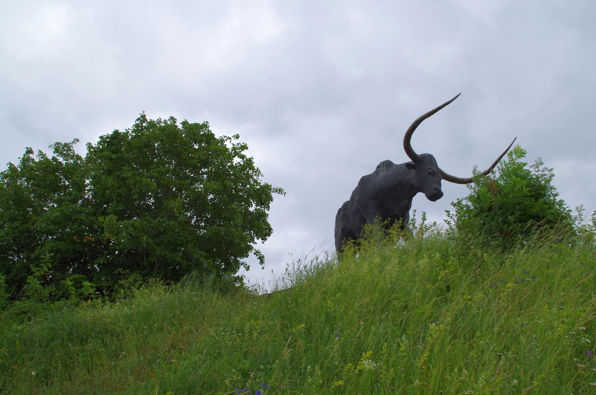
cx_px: 298
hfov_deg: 46.5
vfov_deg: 31.8
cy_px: 198
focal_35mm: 42
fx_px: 694
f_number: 11
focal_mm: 28
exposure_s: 1/125
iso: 200
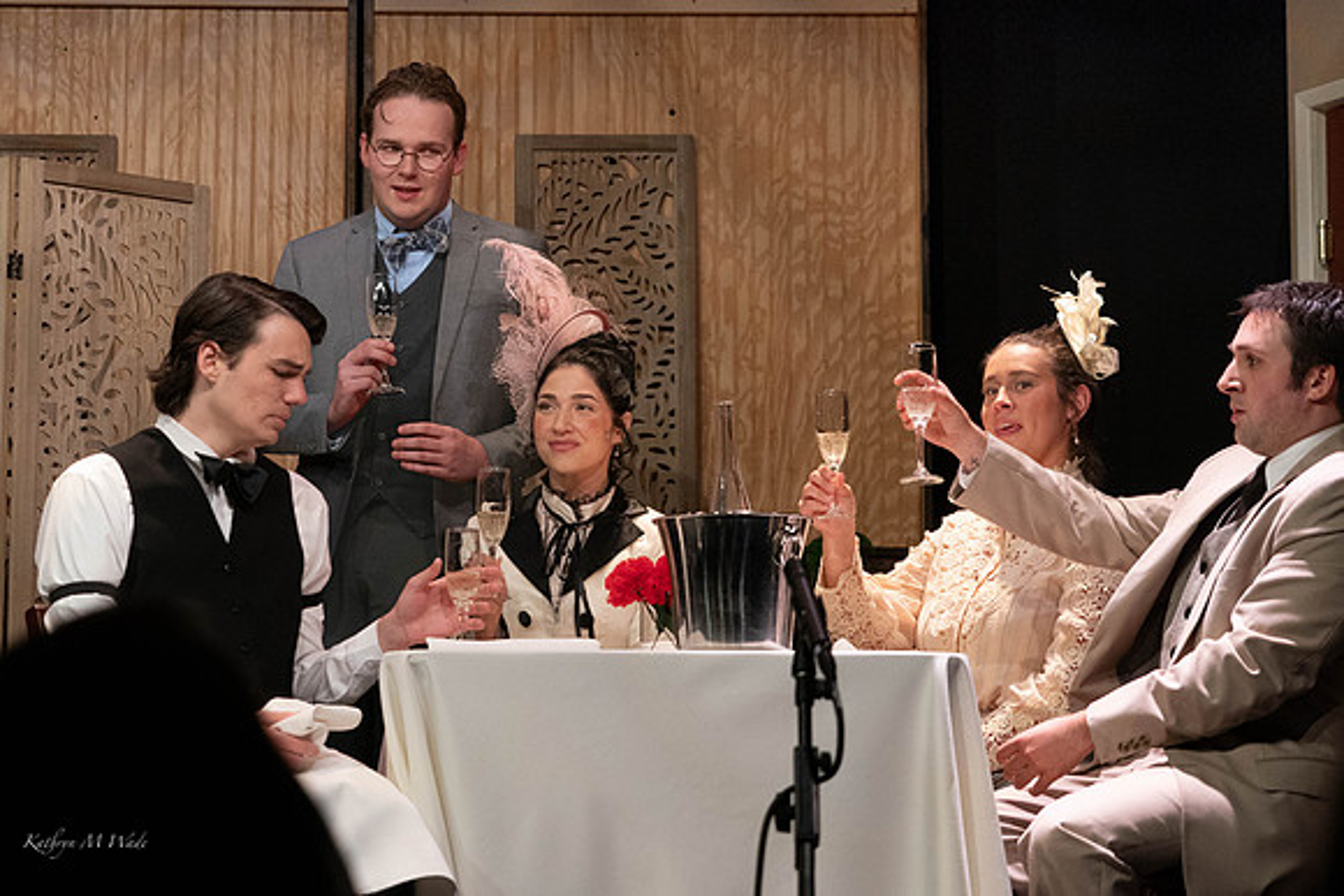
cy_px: 394
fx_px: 3629
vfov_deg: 14.1
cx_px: 569
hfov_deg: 21.0
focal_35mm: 97
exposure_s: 1/400
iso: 4000
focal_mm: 82
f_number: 5.6
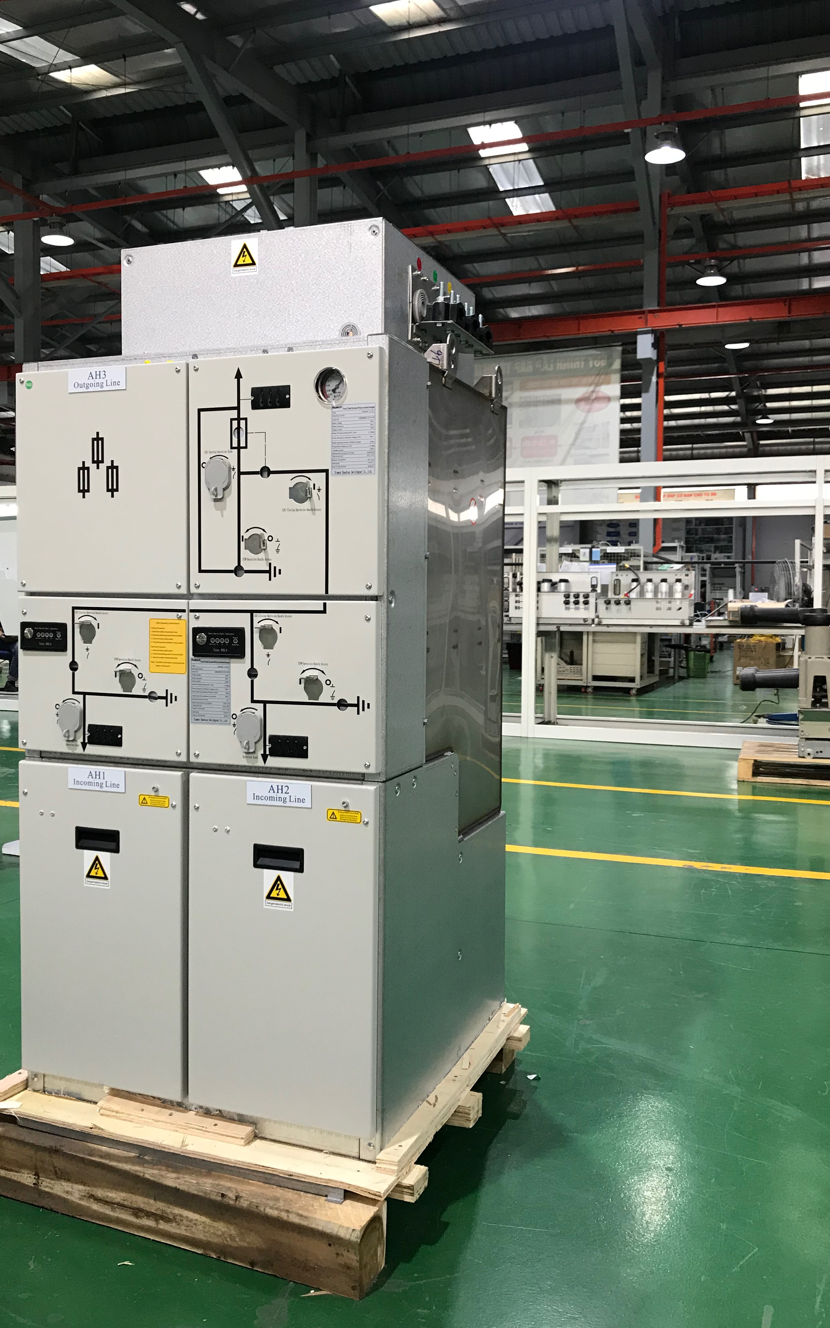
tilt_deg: -2.4
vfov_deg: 62.9
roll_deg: -0.5
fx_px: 1086
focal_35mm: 30
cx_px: 393
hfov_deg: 41.8
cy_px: 659
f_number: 1.8
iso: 40
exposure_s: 1/20
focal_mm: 3.99
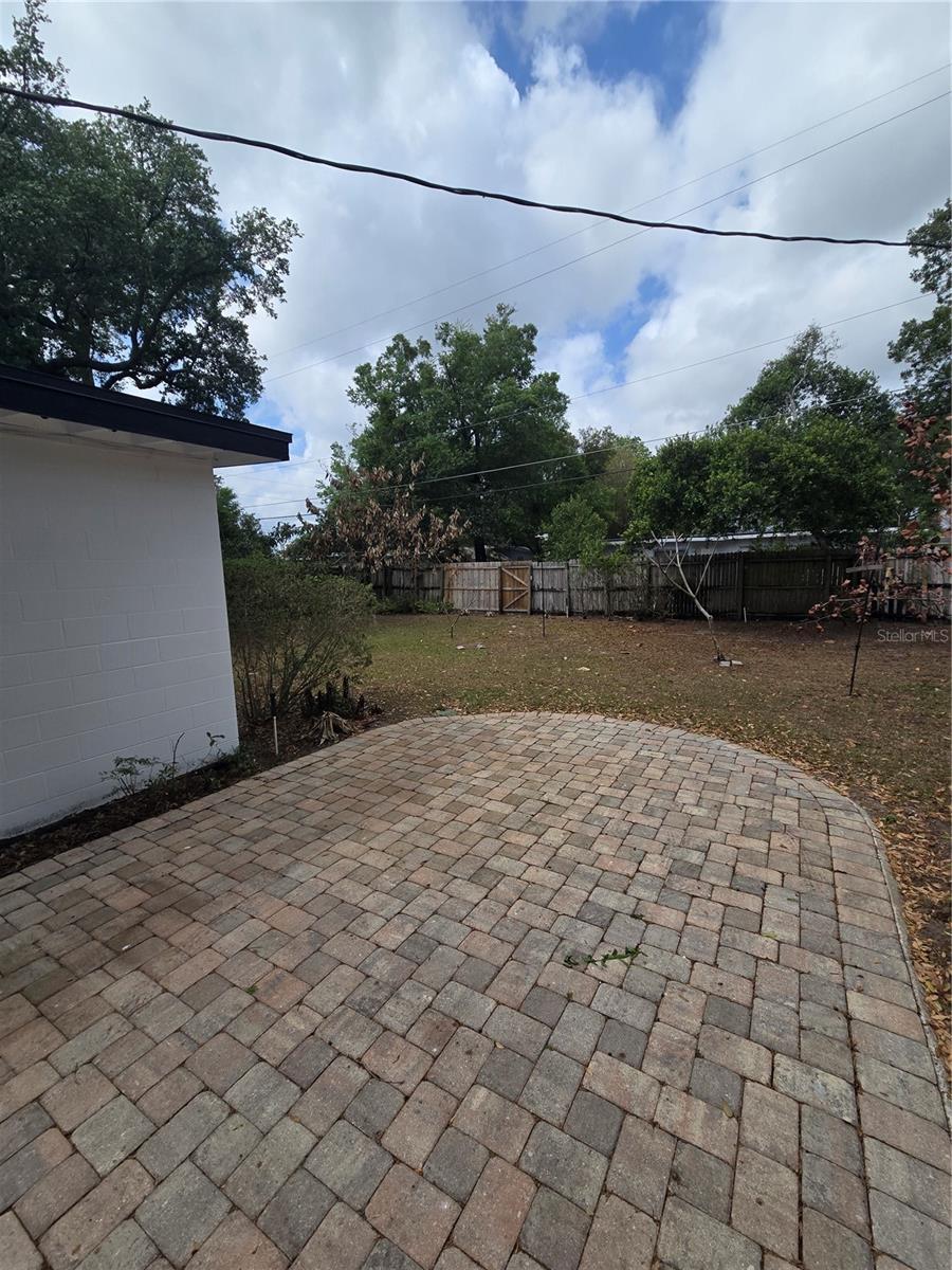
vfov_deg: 106.2
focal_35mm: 13
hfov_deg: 89.9
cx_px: 476
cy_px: 635
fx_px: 477
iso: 50
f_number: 2.2
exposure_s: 1/2843
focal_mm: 2.2
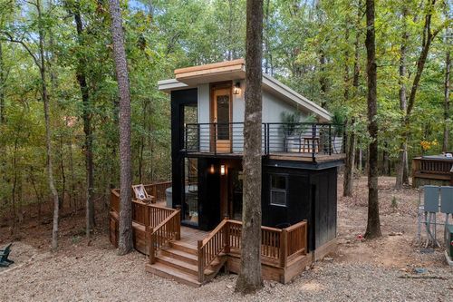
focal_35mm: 28
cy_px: 151
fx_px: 352
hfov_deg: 65.5
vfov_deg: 46.4
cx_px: 226
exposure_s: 1/160
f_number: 2.8
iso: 800
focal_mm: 10.26
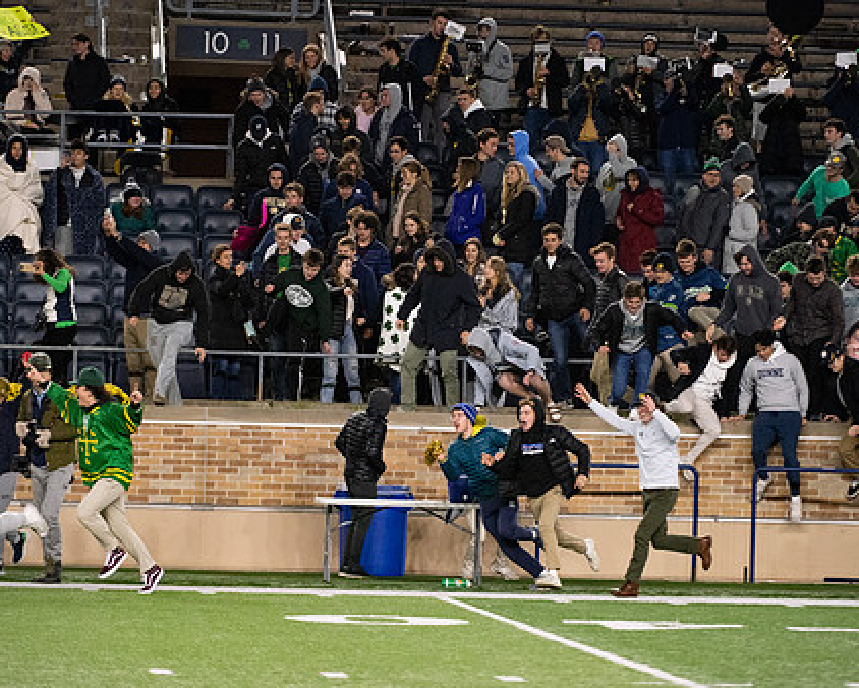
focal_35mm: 258
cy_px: 312
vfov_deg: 6.0
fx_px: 6562
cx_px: 427
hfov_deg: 7.5
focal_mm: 200
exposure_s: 1/500
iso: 5600
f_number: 4
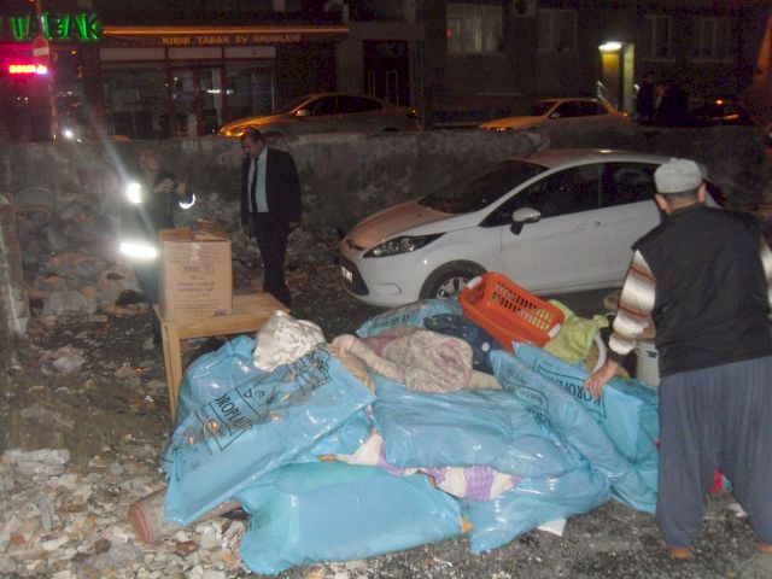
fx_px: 758
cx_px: 386
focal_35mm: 34
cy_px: 290
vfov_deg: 41.8
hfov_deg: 54.0
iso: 400
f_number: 2.8
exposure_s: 1/45
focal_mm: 6
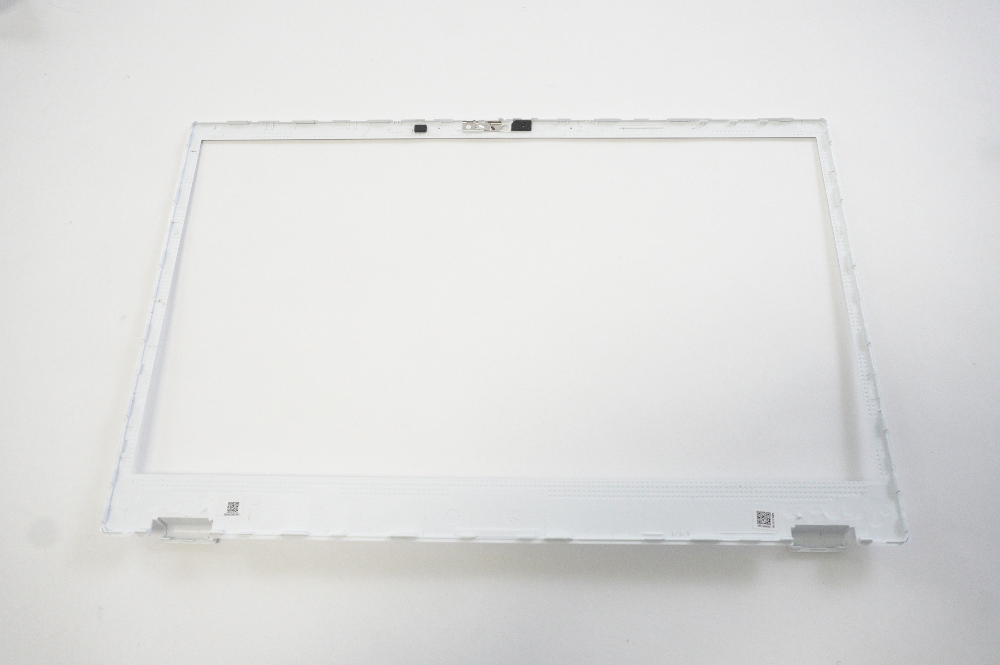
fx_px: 791
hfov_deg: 64.6
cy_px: 332
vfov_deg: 45.6
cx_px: 500
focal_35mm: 28
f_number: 5.6
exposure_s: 1/125
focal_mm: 19
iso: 2500
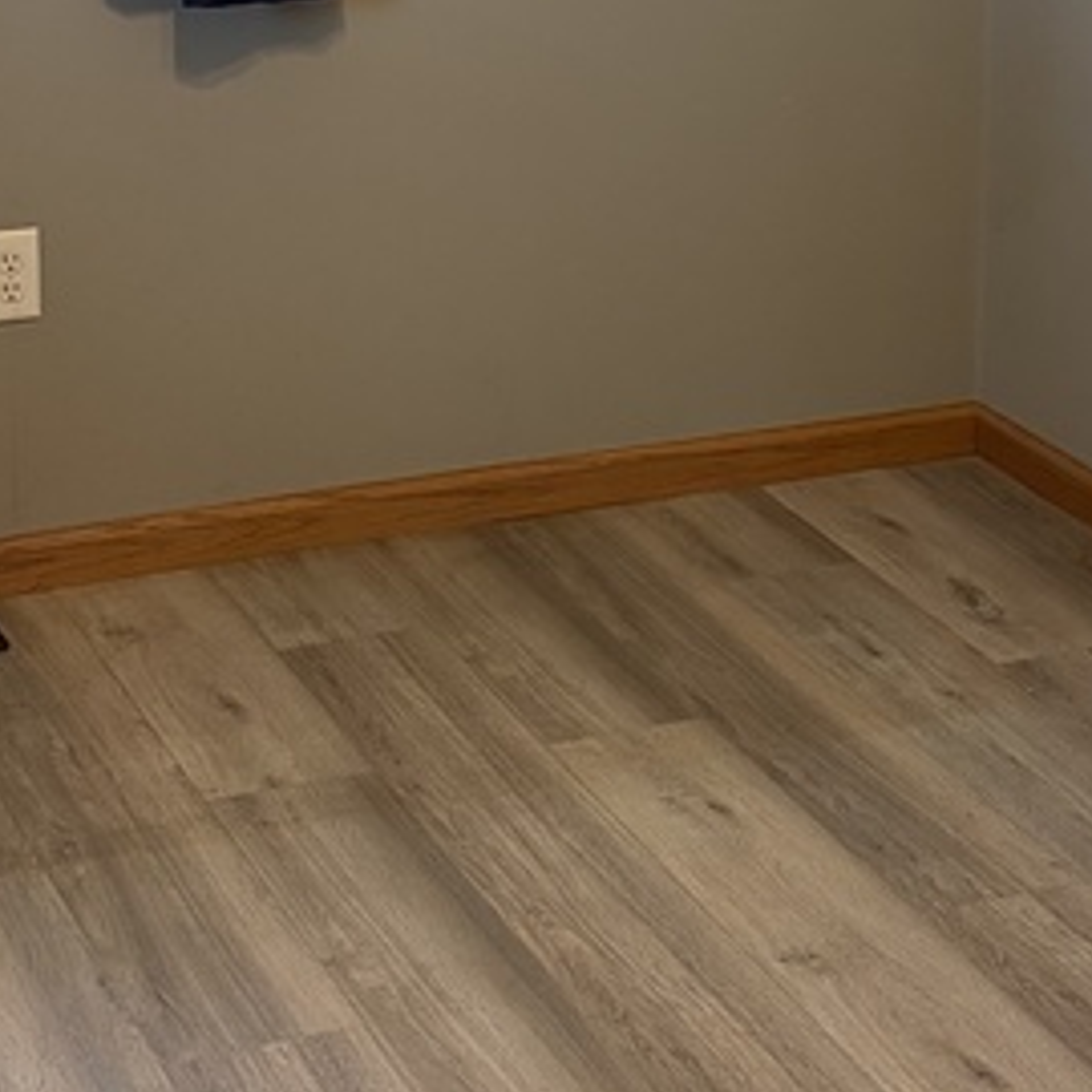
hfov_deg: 18.8
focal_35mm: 92
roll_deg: -0.4
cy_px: 109
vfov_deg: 18.6
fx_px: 3284
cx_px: 704
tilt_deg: -13.0
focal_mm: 5.96
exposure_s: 1/60
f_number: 1.6
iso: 250
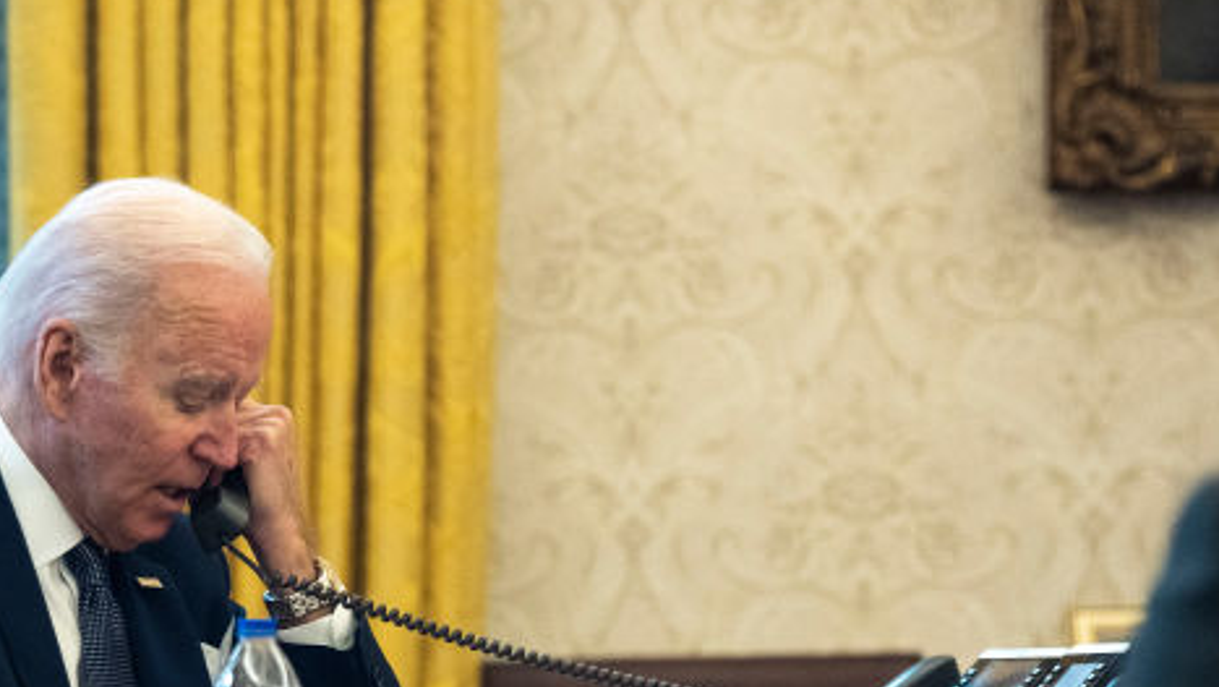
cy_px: 563
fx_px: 8018
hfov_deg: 8.7
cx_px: 159
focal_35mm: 248
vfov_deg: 4.9
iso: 2000
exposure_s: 1/250
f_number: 2.8
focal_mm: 108
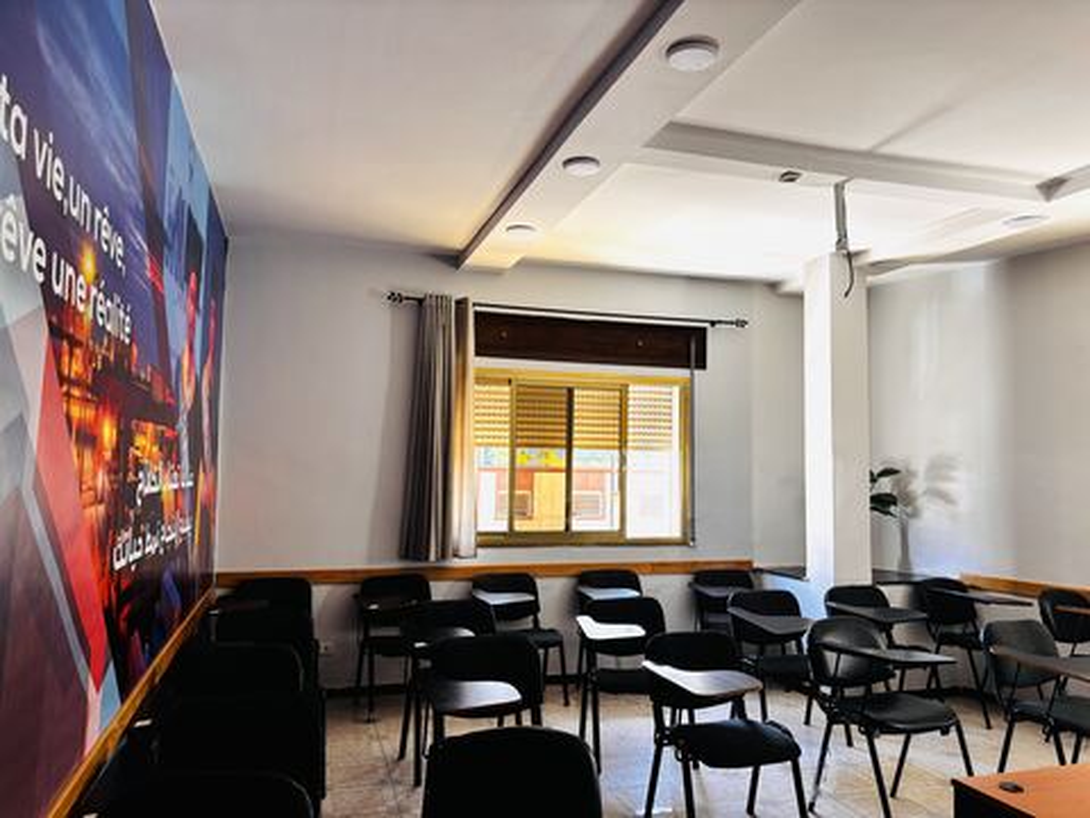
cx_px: 545
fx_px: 819
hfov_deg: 67.3
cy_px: 409
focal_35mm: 26
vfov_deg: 53.1
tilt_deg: +3.5
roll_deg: -0.9
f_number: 1.6
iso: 100
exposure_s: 1/50
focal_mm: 5.96
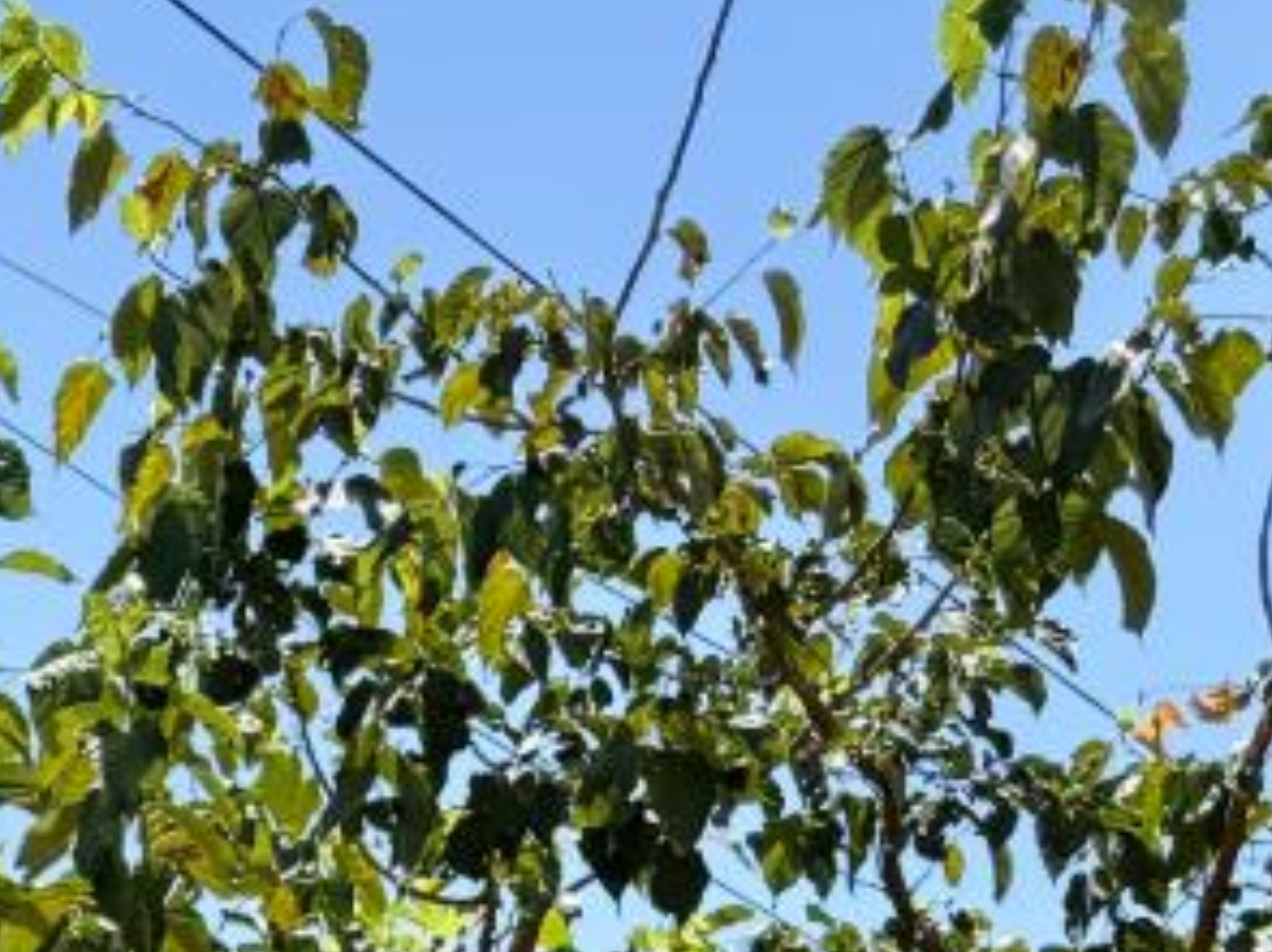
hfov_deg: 14.8
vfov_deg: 10.4
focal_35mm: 122
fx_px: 4481
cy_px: 2337
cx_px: -737
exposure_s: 1/3584
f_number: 1.78
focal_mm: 6.76
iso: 80
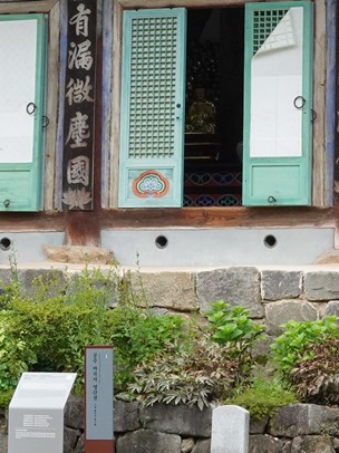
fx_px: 2170
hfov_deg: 8.9
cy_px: 146
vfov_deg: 11.9
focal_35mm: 166
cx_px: 151
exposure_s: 1/100
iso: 1600
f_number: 14
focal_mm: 35
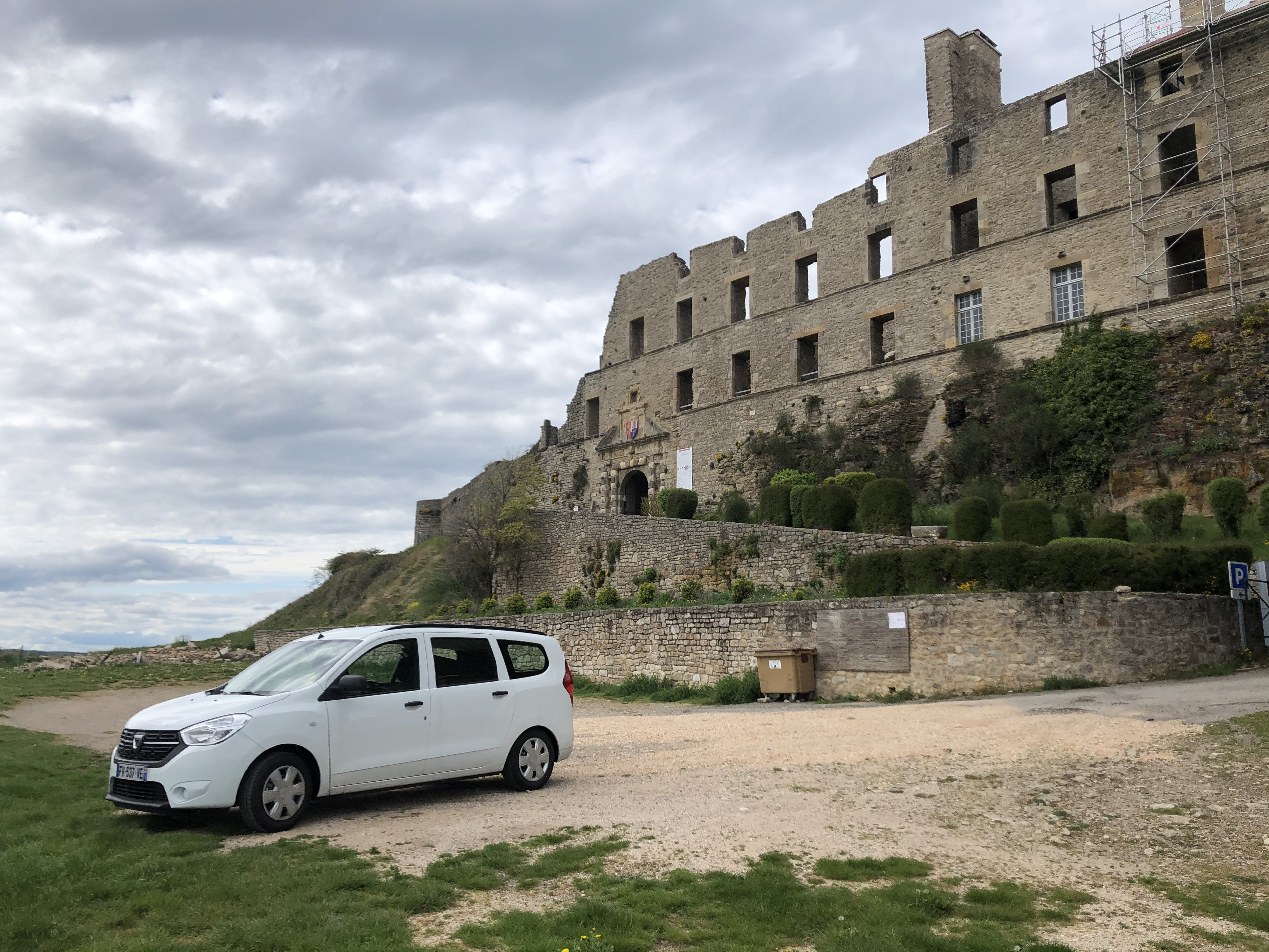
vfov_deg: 49.7
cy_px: 476
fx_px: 1026
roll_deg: -0.4
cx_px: 634
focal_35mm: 28
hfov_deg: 63.4
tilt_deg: +10.3
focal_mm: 4
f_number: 1.8
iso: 20
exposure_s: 1/3040
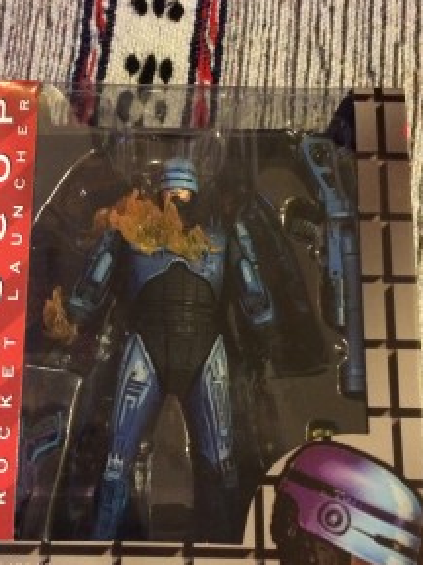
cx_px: 147
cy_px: 311
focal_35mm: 43
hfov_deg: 33.4
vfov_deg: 43.8
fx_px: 701
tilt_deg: -76.3
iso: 500
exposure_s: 1/17
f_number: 2.2
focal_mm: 4.15
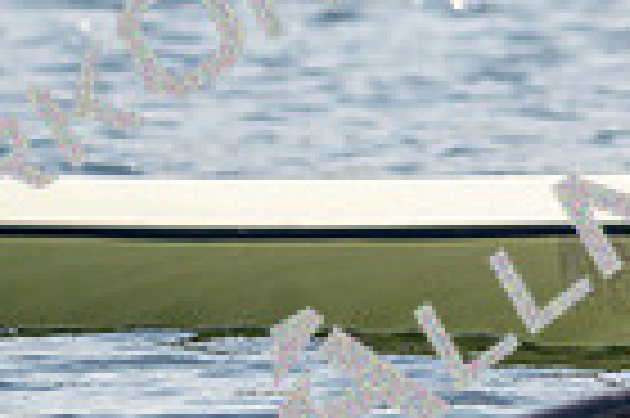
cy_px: -191
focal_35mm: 831
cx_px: 1184
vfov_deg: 1.6
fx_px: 14525
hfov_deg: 2.5
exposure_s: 1/1600
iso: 160
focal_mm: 200
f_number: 5.6
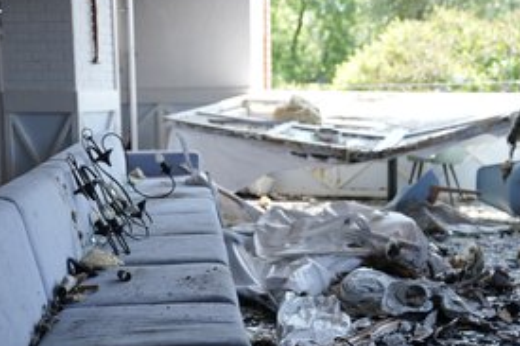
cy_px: 226
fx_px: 967
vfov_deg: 20.2
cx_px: 236
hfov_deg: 30.1
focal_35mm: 67
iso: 250
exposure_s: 1/320
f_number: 2.8
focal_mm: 46
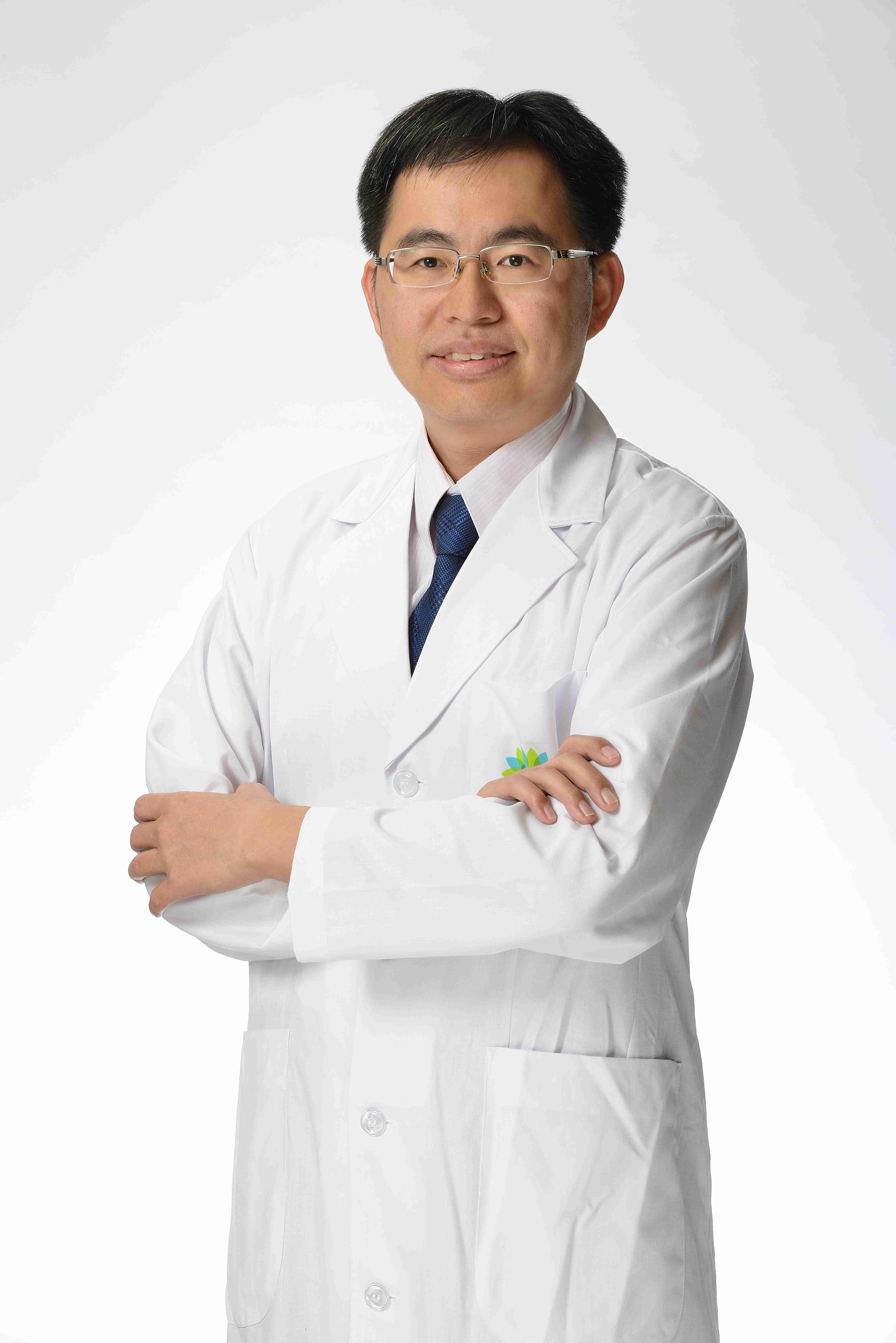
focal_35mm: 102
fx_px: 3805
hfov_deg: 13.4
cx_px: 448
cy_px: 672
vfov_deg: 20.0
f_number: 11
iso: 125
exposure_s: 1/100
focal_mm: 102
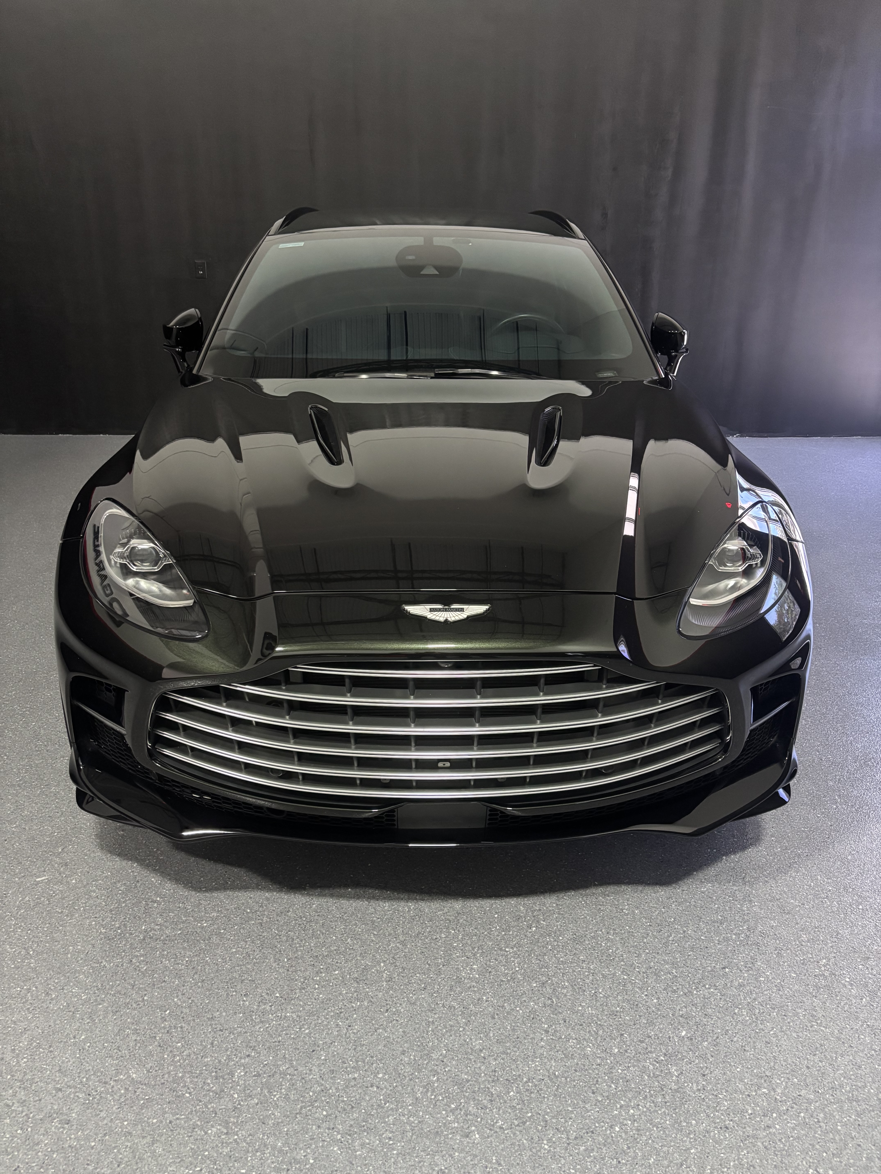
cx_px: 440
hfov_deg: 53.1
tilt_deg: -23.2
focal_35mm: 26
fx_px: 882
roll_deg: -1.5
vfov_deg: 67.3
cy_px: 587
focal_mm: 5.96
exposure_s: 1/30
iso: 640
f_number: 1.6
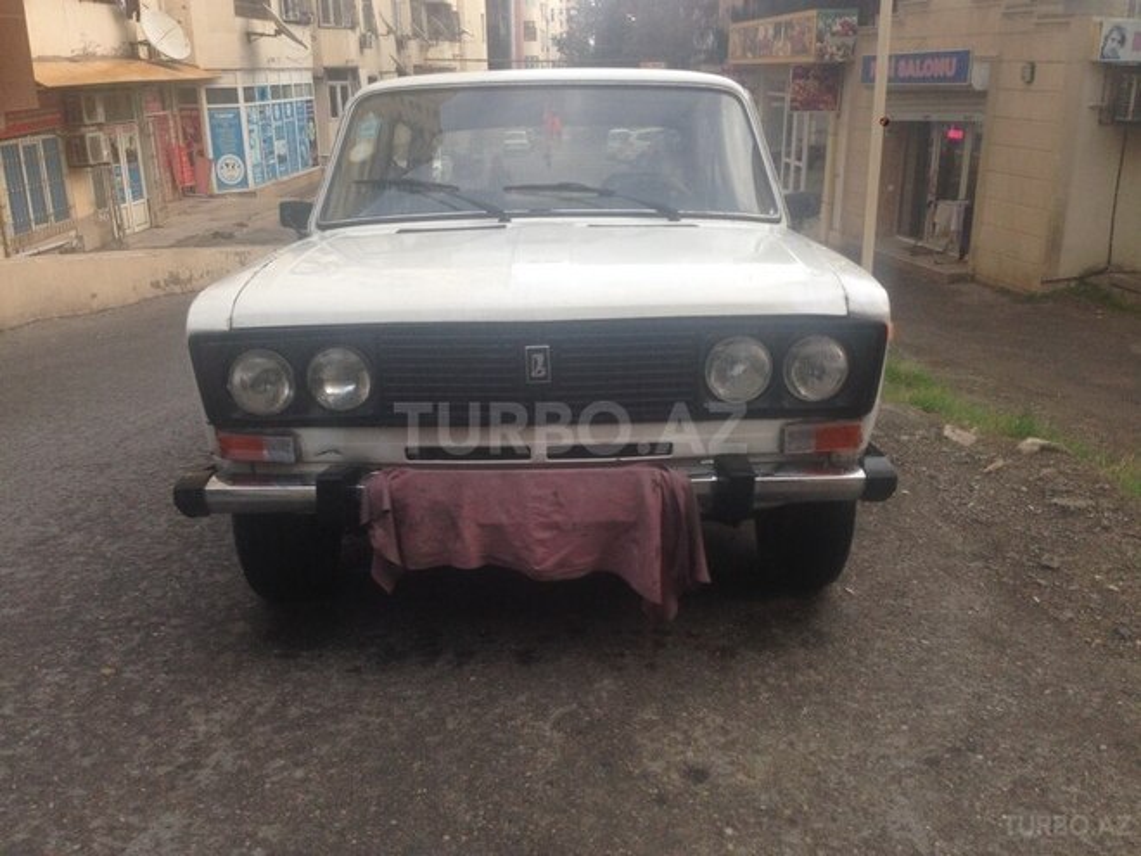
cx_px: 570
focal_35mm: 33
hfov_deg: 55.4
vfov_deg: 42.9
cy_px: 428
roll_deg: -0.7
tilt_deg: -18.6
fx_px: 1088
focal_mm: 4.12
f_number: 2.4
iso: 64
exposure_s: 1/120
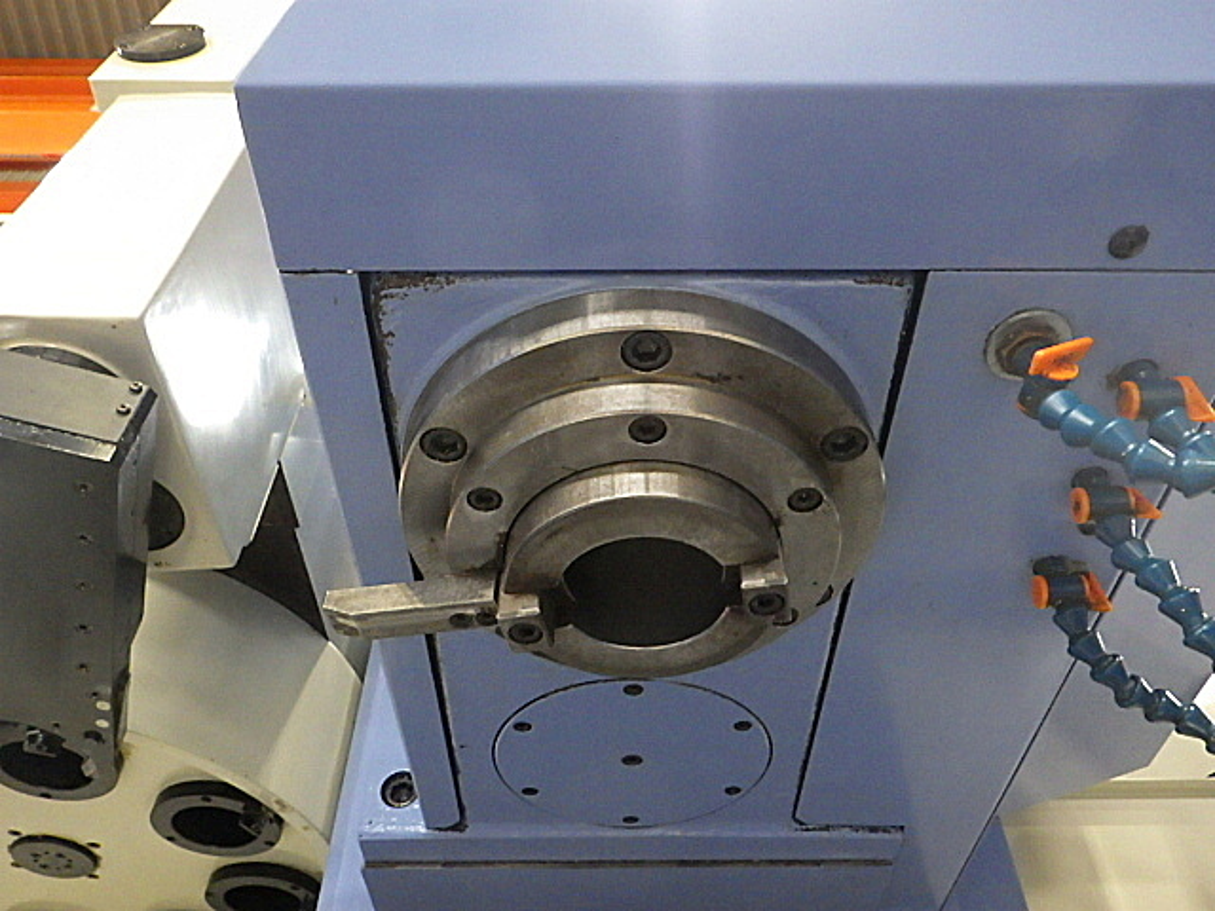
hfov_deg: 63.4
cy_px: 456
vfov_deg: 49.7
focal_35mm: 28
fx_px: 983
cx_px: 608
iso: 1600
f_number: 3.5
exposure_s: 1/40
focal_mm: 5
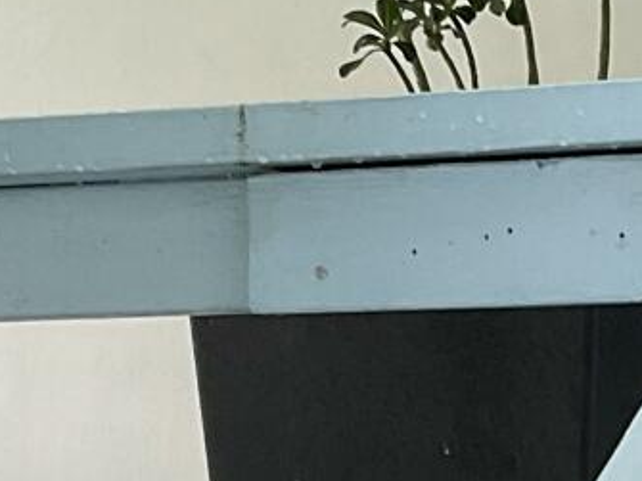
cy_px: 422
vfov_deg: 8.5
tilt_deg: +1.7
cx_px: 843
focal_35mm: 173
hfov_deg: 11.1
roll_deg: -0.5
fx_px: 3207
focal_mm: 3
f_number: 1.8
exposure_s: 1/120
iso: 50
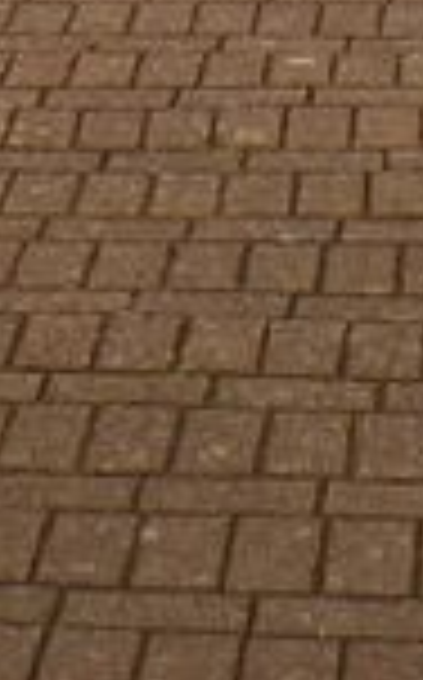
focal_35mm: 216
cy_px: -1437
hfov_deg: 6.1
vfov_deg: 8.1
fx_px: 3996
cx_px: 310
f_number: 4.4
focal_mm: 4.3
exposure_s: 1/680
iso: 100
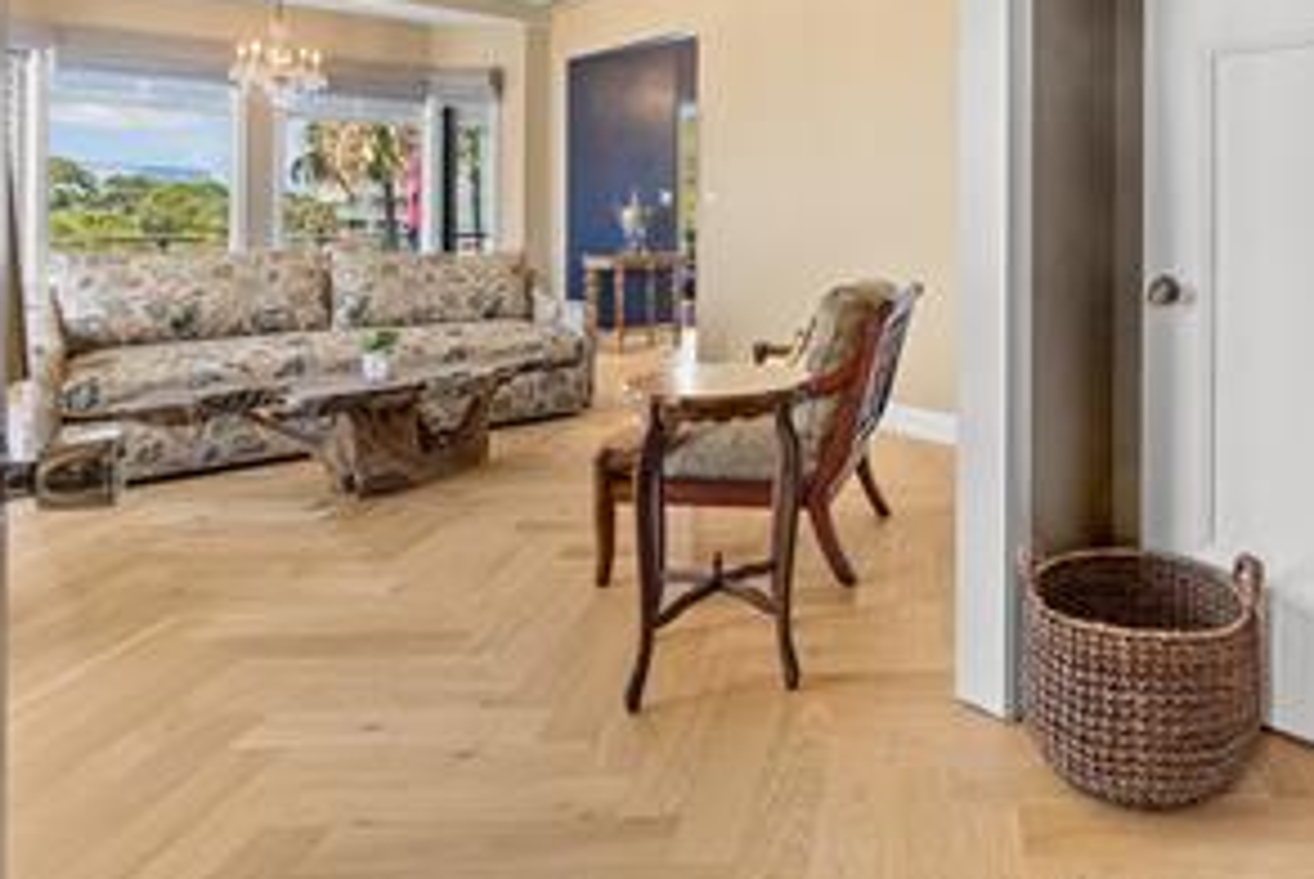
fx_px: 840
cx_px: 987
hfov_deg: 70.9
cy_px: 220
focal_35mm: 23
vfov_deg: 52.8
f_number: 8
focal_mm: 10
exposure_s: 1/6
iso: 400
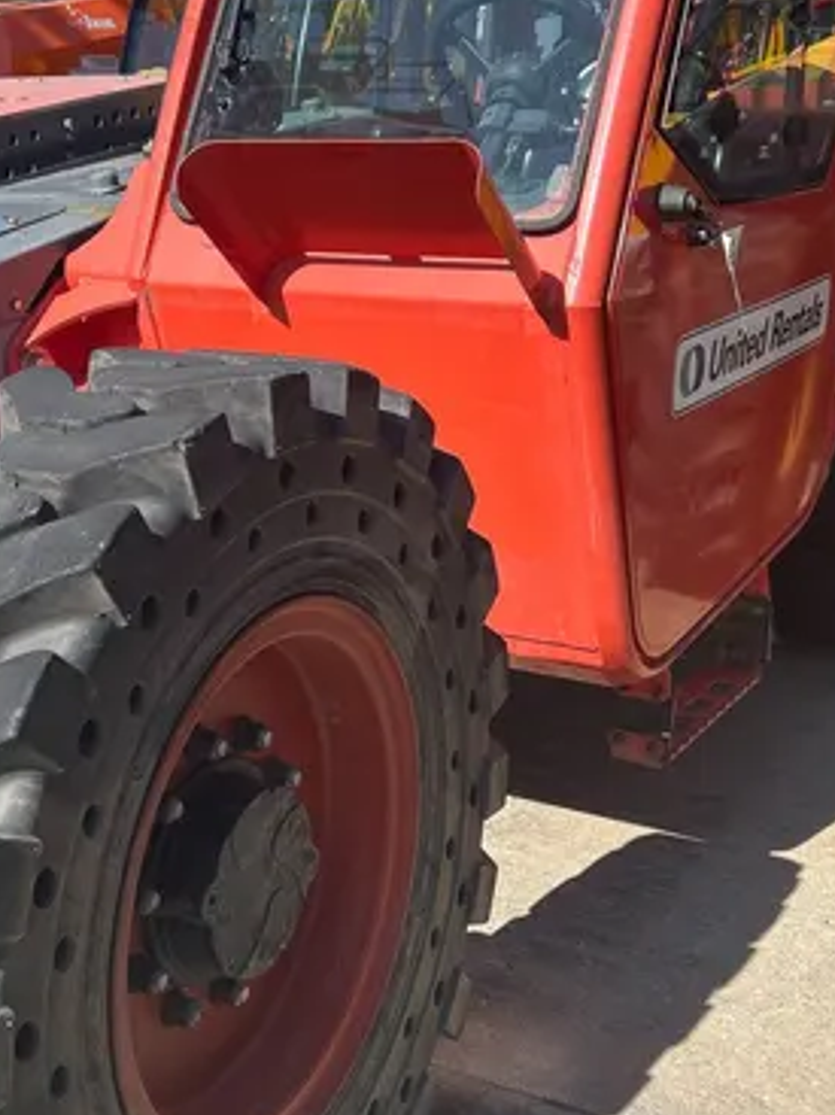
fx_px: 1673
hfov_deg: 27.8
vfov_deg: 36.8
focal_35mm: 52
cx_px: 270
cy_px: 588
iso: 50
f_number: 1.5
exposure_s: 1/2208
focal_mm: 5.7
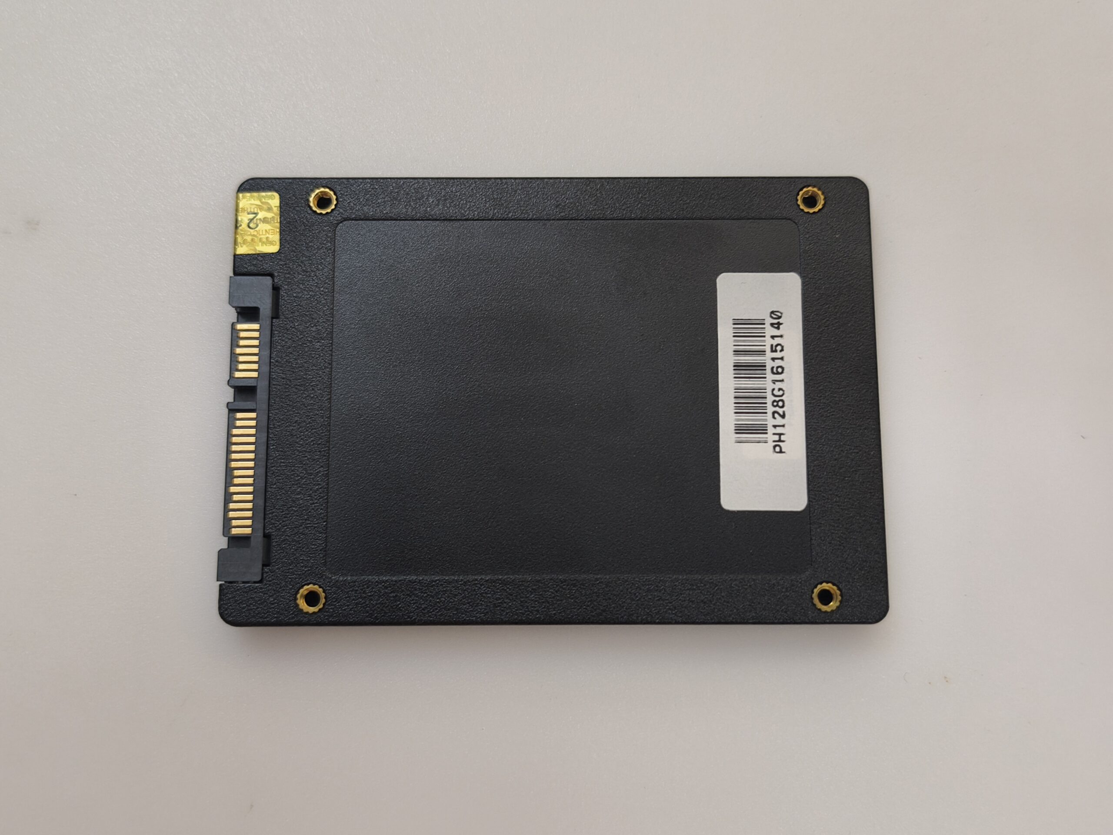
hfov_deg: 52.6
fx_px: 1125
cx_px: 556
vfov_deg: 40.7
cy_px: 418
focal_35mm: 35
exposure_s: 1/50
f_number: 1.6
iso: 320
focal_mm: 6.57
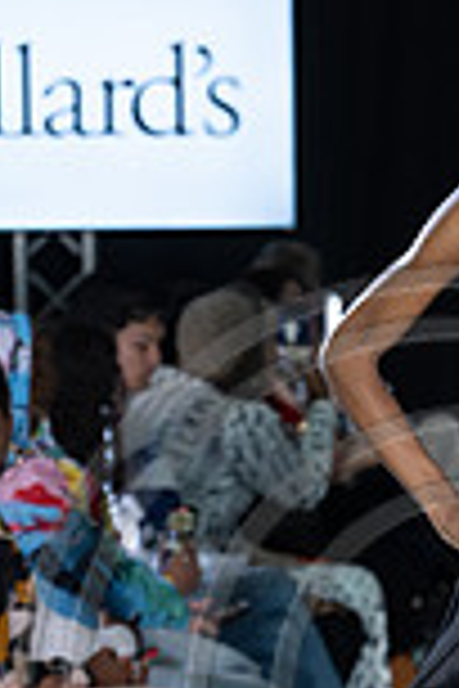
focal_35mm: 300
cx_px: 468
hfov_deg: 4.6
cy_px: 715
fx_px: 5737
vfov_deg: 6.8
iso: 1250
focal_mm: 102
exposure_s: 1/160
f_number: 5
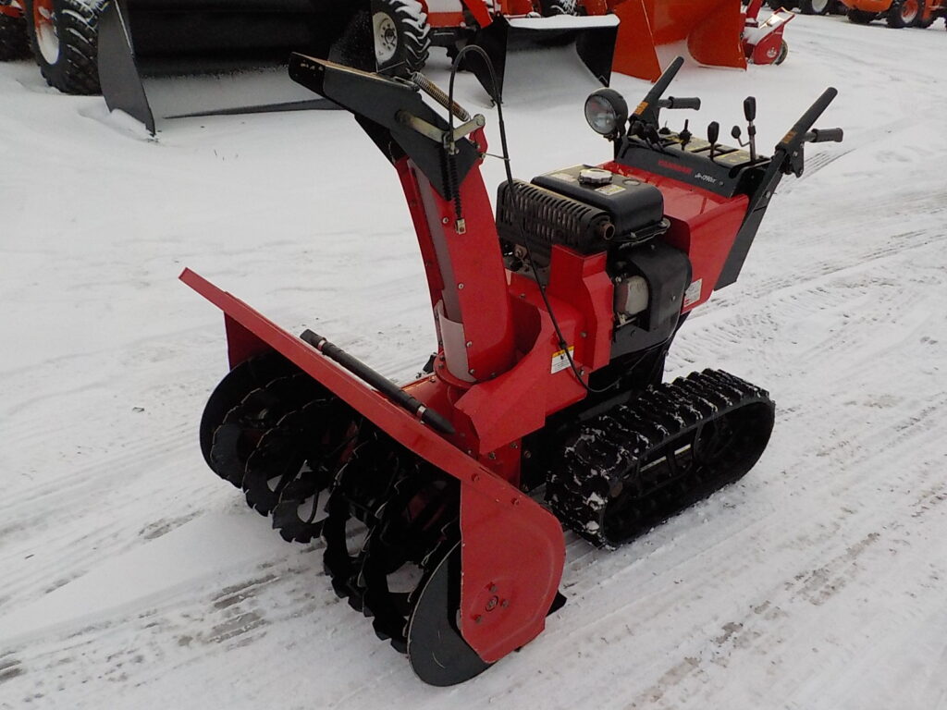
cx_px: 474
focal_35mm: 30
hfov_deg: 60.0
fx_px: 821
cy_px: 355
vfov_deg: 46.8
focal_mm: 4.1
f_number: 3.3
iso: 400
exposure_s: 1/30
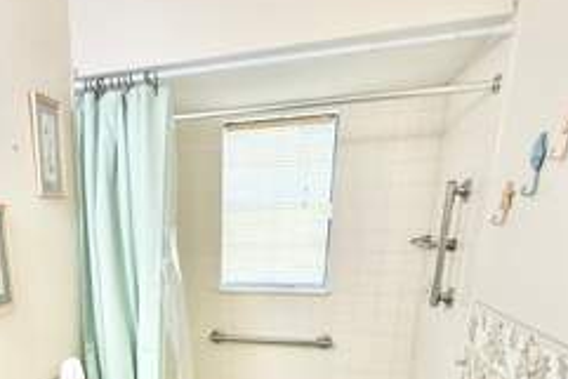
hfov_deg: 61.1
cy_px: 351
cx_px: 163
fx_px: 458
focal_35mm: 29
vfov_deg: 41.0
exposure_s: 1/120
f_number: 2.2
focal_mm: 2.22
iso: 200
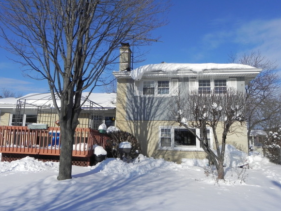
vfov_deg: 44.1
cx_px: 127
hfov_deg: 56.7
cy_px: 100
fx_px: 260
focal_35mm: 32
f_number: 8
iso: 160
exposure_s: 1/678
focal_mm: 5.2
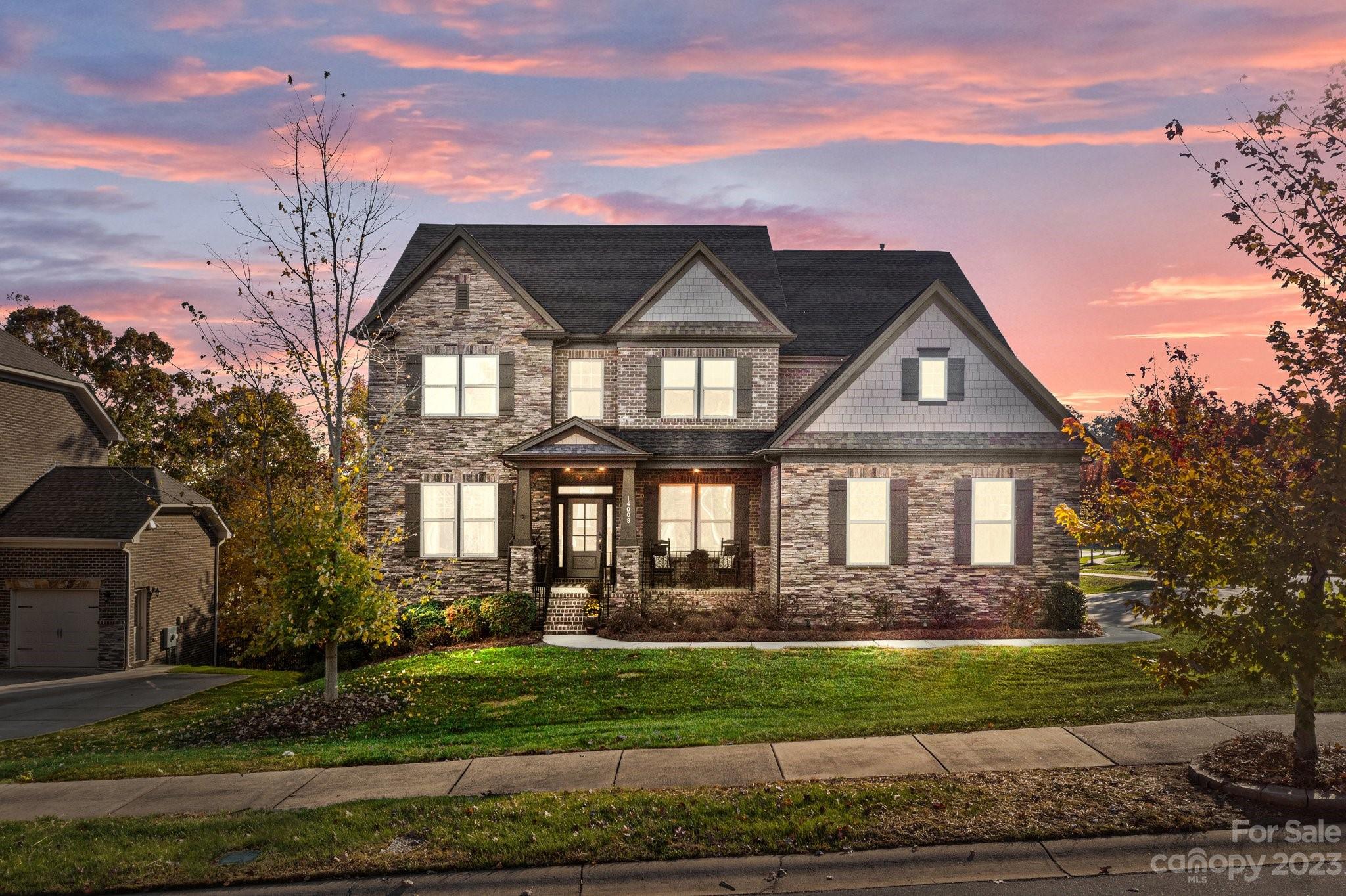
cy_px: 448
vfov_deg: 46.4
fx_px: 1046
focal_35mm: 28
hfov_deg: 65.5
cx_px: 673
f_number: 5.6
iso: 100
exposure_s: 1/320
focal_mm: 10.26
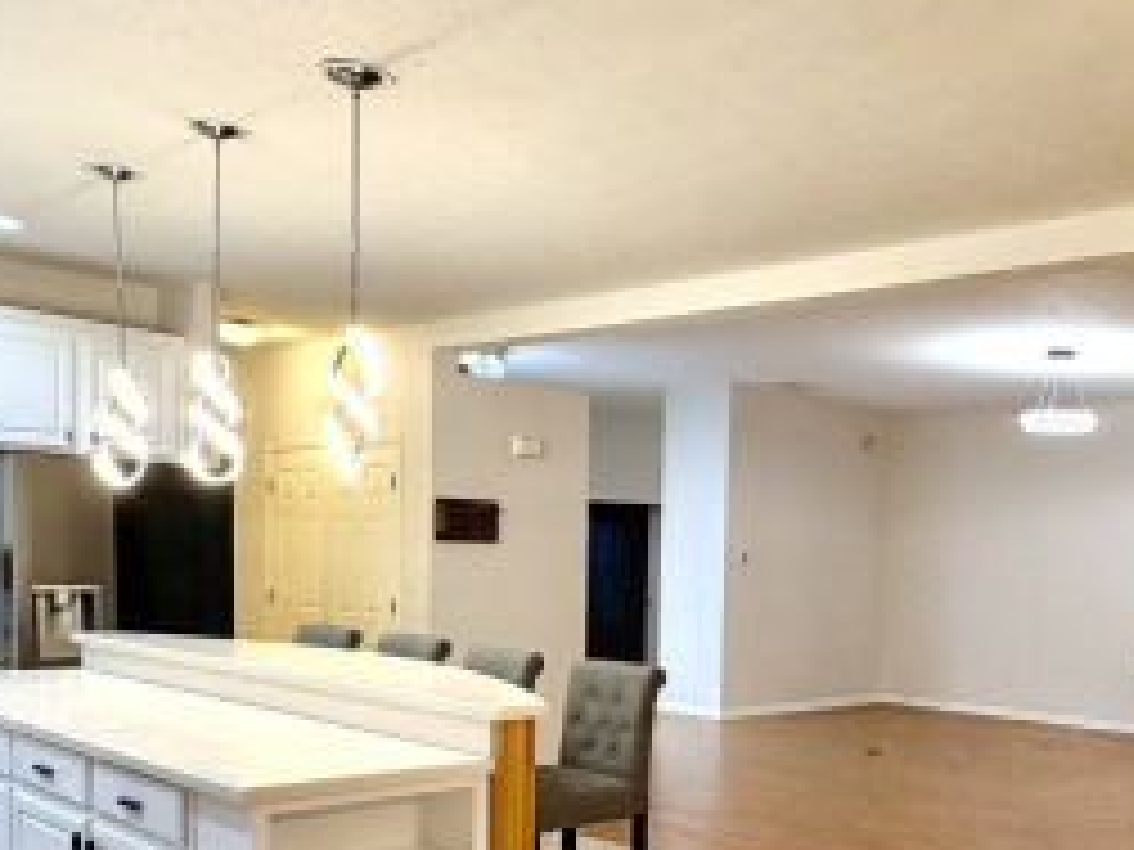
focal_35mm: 37
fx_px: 1212
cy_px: 657
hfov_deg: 47.6
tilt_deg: -4.5
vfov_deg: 37.5
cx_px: 893
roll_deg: -2.1
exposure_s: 1/60
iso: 200
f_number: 2.2
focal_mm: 2.22
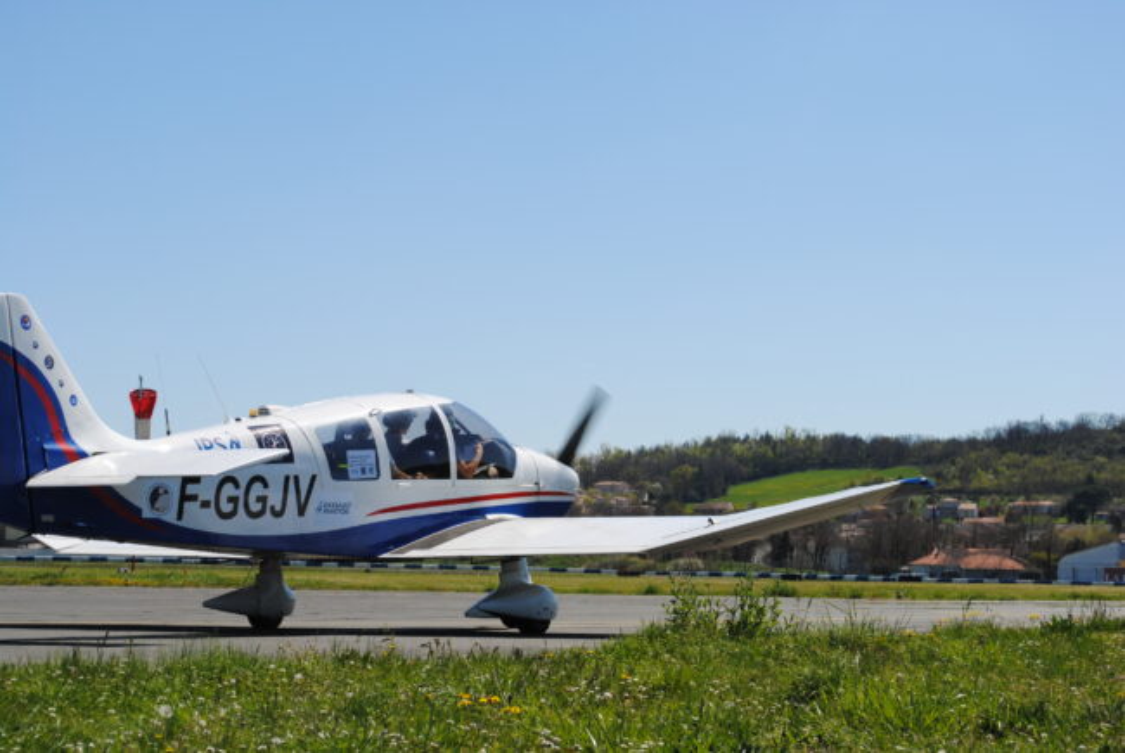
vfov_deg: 16.6
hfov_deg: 24.6
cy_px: 376
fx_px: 2581
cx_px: 562
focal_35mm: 82
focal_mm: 55
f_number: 10
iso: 100
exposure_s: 1/400
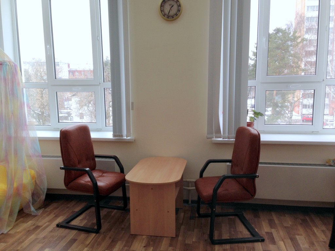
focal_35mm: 33
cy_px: 126
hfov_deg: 55.4
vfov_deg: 42.9
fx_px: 319
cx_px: 168
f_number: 2.4
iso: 50
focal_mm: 4.12
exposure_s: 1/120
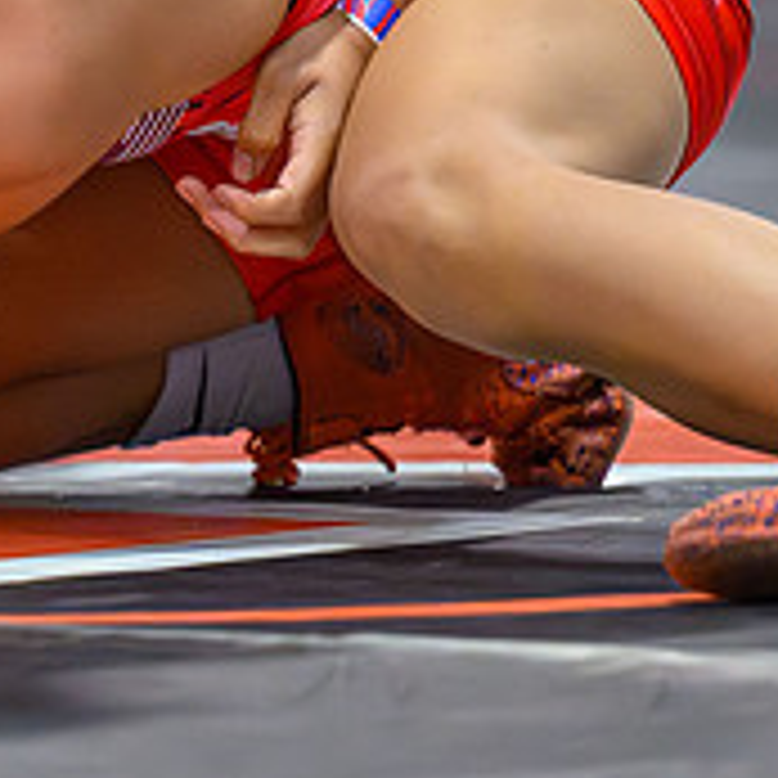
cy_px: 150
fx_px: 16452
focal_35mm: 647
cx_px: -412
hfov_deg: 2.7
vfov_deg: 2.7
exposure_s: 1/800
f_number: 2.8
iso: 18000
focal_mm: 185
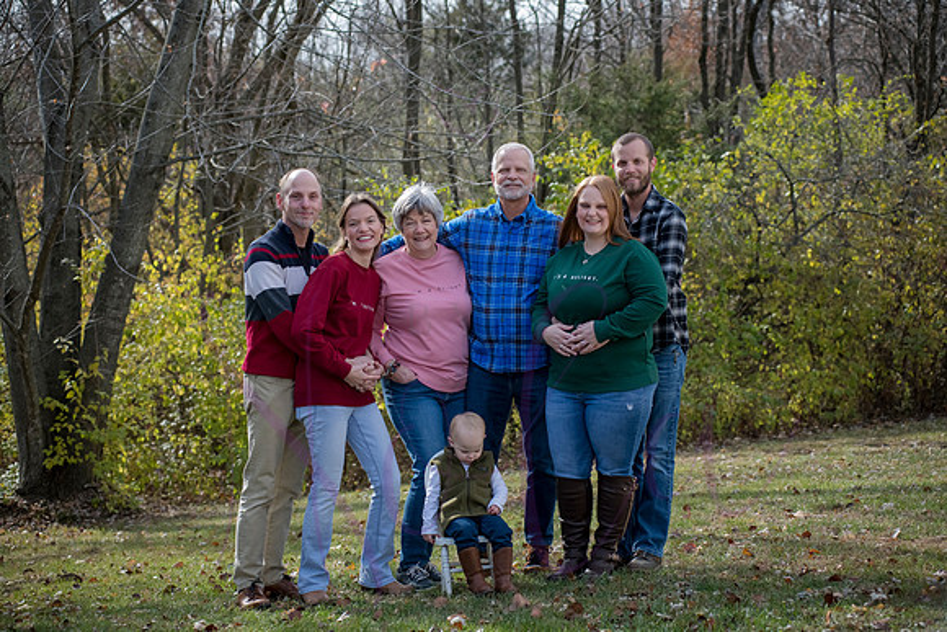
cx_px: 474
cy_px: 316
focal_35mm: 80
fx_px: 2105
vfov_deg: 17.1
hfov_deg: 25.4
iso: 400
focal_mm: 80
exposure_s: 1/800
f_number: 5
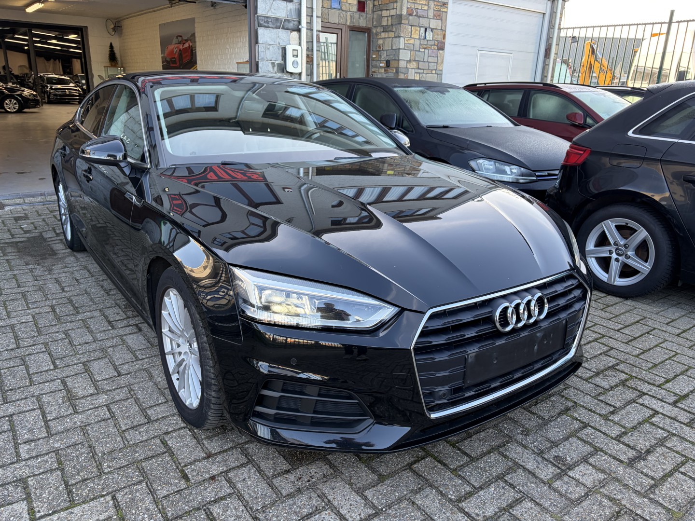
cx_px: 348
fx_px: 522
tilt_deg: -11.7
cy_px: 260
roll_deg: -2.9
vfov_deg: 53.1
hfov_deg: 67.3
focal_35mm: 26
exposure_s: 1/179
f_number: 1.6
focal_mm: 5.96
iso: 50
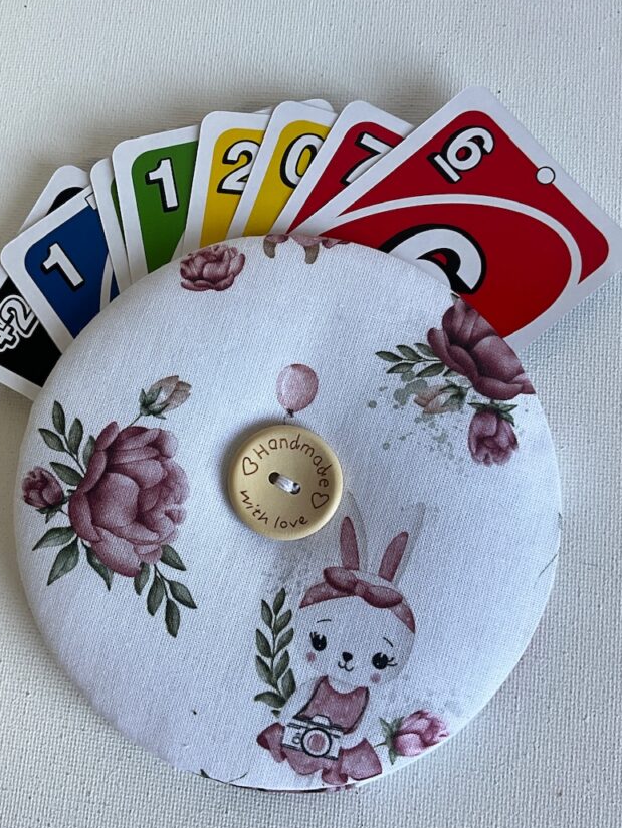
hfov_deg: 39.6
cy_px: 360
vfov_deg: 51.2
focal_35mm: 36
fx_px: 862
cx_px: 273
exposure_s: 1/100
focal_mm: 3
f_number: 1.8
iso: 25
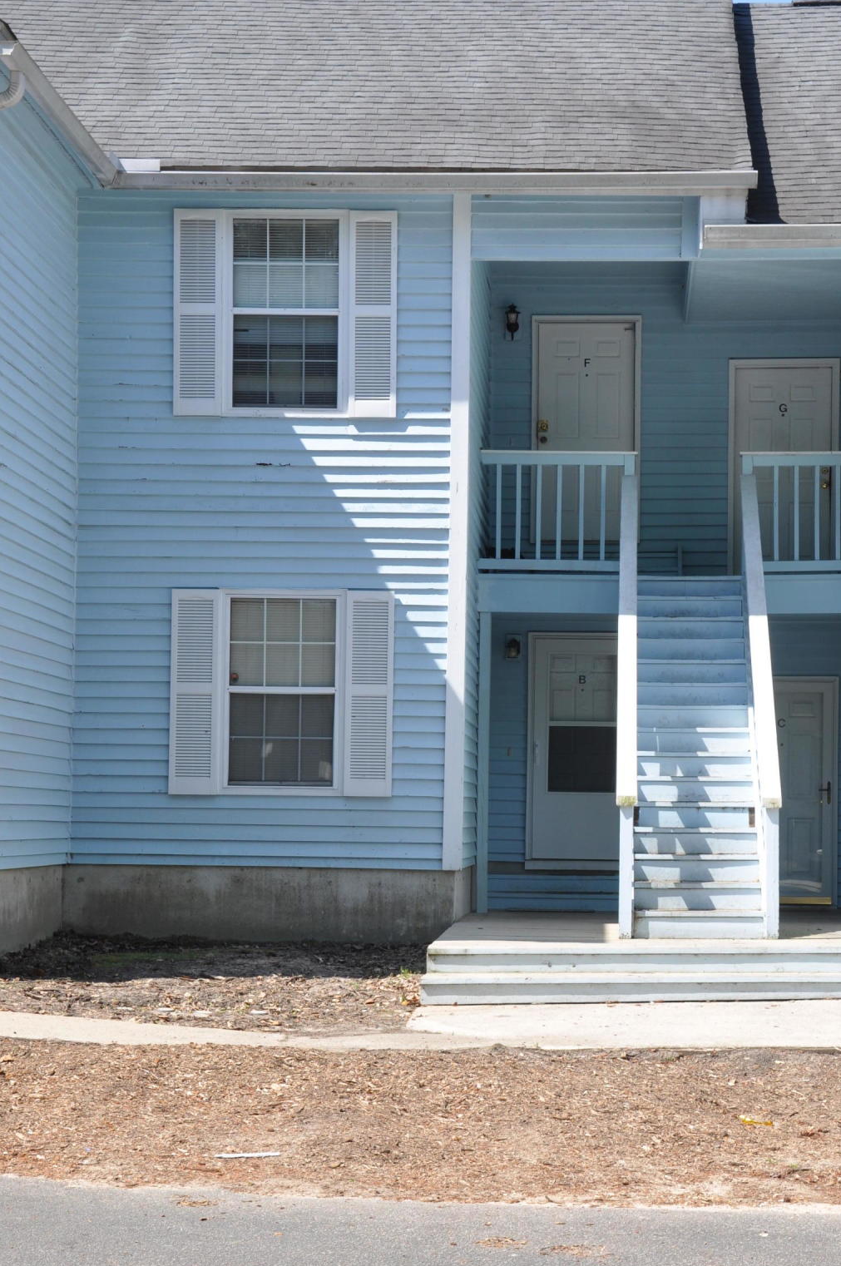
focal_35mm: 67
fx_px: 2354
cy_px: 749
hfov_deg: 20.2
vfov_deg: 30.0
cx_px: 538
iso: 200
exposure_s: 1/250
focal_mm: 34
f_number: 8
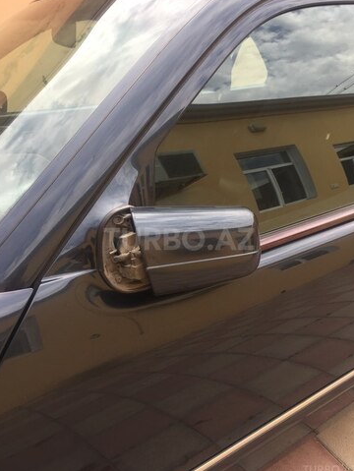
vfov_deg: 59.9
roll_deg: -3.0
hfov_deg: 46.9
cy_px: 239
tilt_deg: -26.4
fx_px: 409
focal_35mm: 30
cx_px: 179
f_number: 2.2
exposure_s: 1/494
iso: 32
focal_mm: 4.15
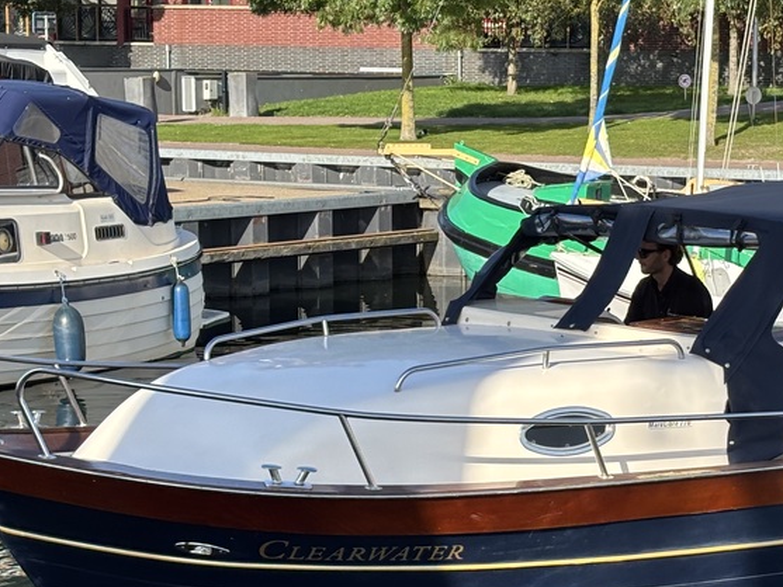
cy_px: 426
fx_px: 2534
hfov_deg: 17.4
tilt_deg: -8.9
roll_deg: -0.6
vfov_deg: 13.2
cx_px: 607
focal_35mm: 112
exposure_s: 1/1233
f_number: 1.6
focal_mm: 5.96
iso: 40
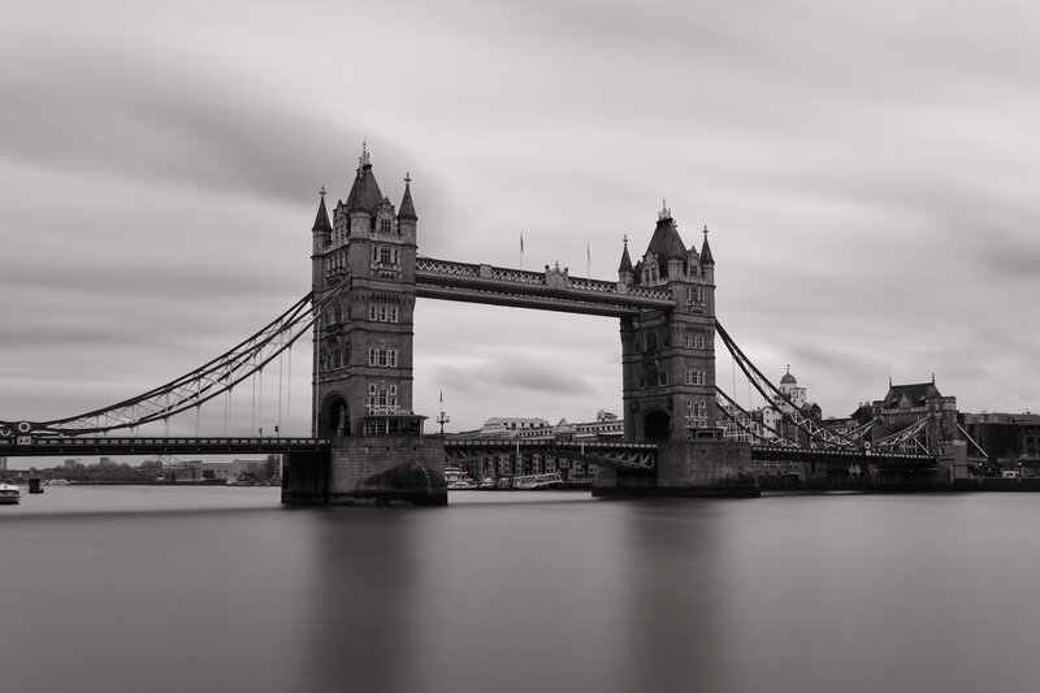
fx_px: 1040
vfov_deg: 36.9
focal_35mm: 36
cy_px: 346
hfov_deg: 53.1
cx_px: 520
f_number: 11
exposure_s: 320
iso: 160
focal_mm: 24
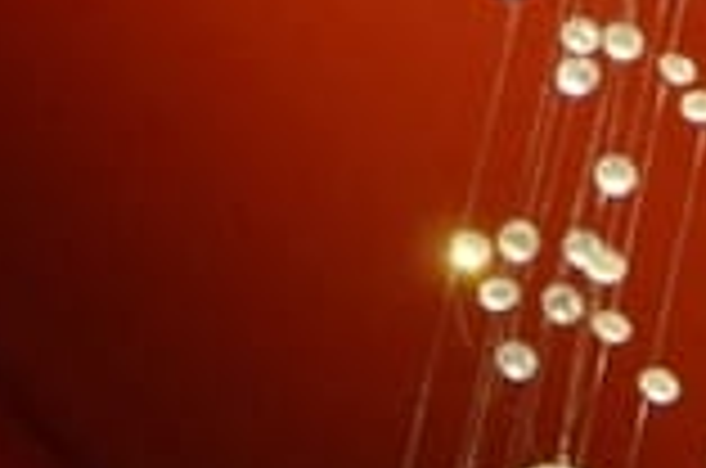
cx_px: 971
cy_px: 362
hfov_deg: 3.1
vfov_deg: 2.0
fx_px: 13171
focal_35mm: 673
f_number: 5.6
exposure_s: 1/60
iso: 1600
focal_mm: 110
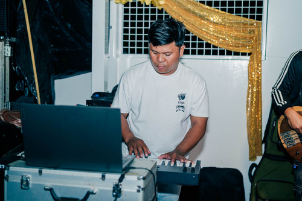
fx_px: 419
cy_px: 100
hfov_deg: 39.6
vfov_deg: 27.0
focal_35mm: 50
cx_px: 151
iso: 800
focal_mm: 50
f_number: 2.8
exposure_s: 1/200
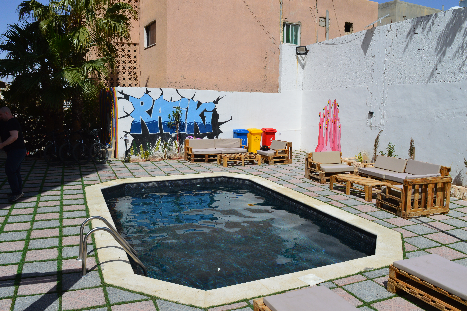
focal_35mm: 30
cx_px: 234
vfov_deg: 43.5
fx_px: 389
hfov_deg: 62.0
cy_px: 156
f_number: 11
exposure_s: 1/500
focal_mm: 20
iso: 200
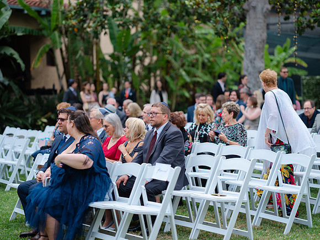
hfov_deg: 30.7
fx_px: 582
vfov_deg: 23.3
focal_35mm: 63
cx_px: 160
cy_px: 120
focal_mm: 80
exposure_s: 1/640
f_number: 1.7
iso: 80
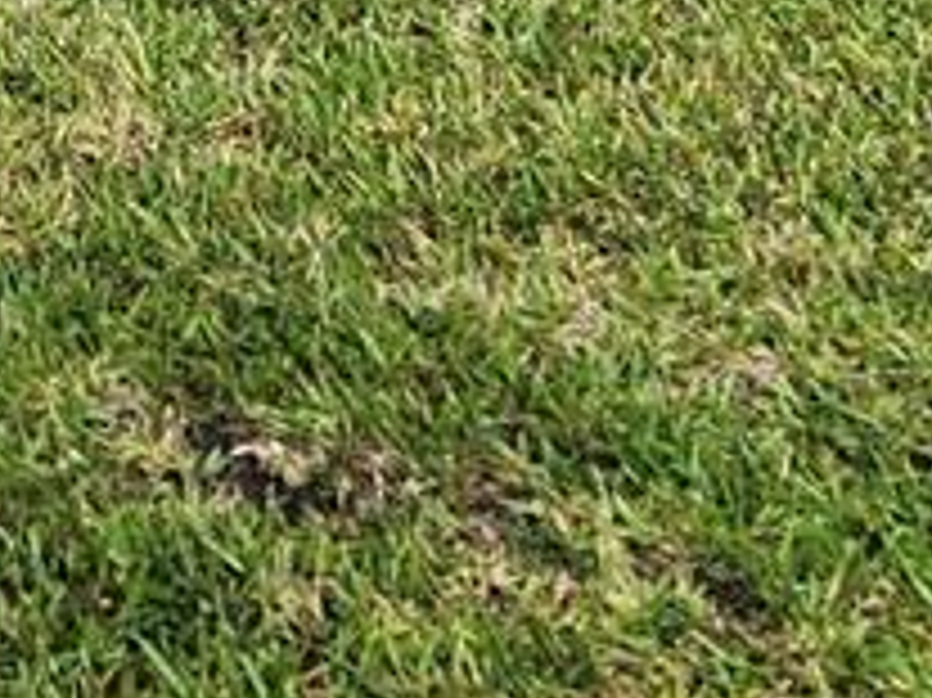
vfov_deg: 7.5
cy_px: -1238
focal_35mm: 178
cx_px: -144
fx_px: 4790
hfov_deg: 10.9
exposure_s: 1/836
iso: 12
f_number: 1.8
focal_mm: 6.4
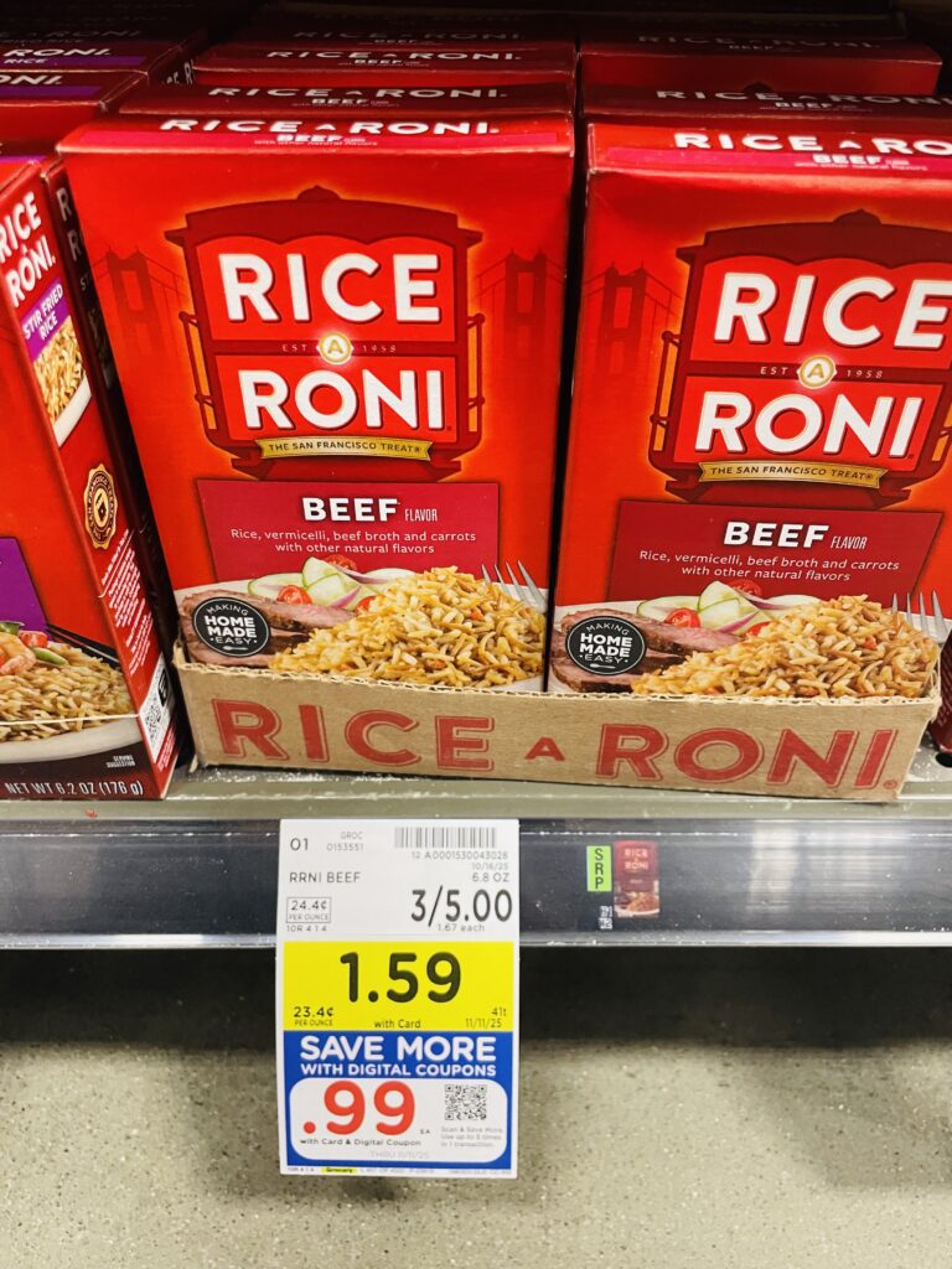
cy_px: 634
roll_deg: -0.5
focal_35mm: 26
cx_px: 476
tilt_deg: -37.6
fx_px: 953
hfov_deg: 53.1
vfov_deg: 67.3
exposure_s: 1/60
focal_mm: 4.2
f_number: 1.6
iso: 400
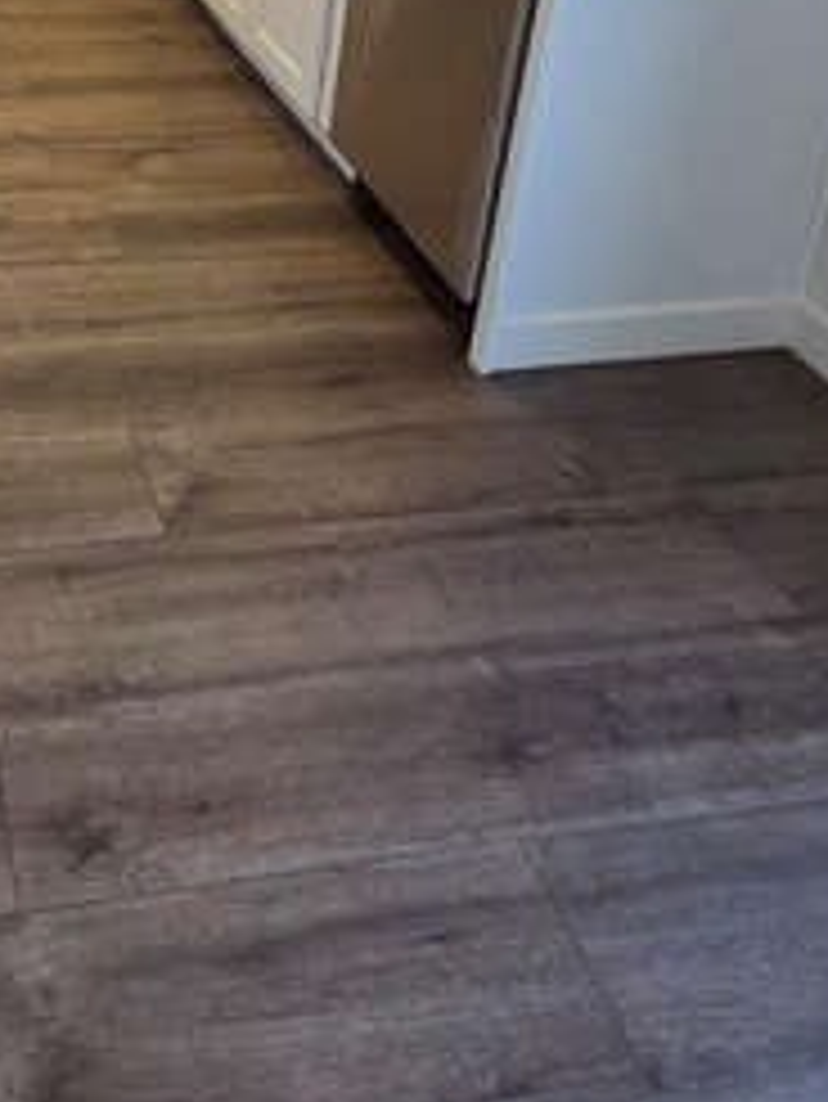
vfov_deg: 43.8
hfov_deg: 37.6
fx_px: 1083
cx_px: 14
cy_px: -63
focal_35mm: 34
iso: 125
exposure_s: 1/120
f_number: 2.2
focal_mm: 2.2
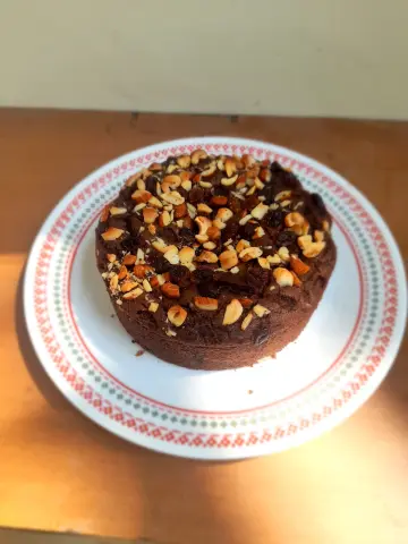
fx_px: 393
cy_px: 272
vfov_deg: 69.4
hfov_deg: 54.9
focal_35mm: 25
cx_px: 204
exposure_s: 1/123
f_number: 2
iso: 20
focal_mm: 4.6
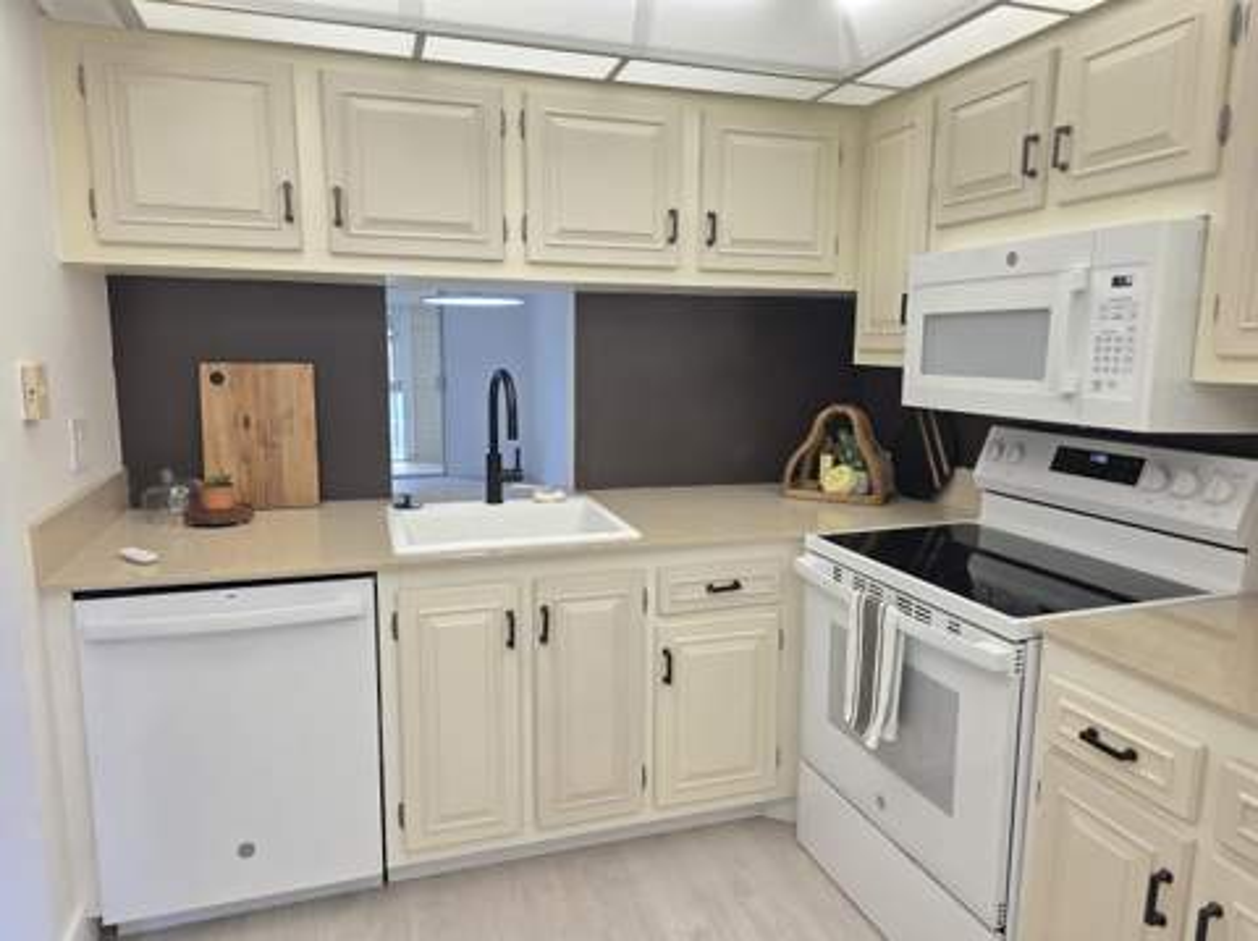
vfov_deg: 58.8
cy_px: 470
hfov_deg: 74.0
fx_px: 835
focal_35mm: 23
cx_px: 629
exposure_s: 1/120
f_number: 1.7
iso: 100
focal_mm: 6.3
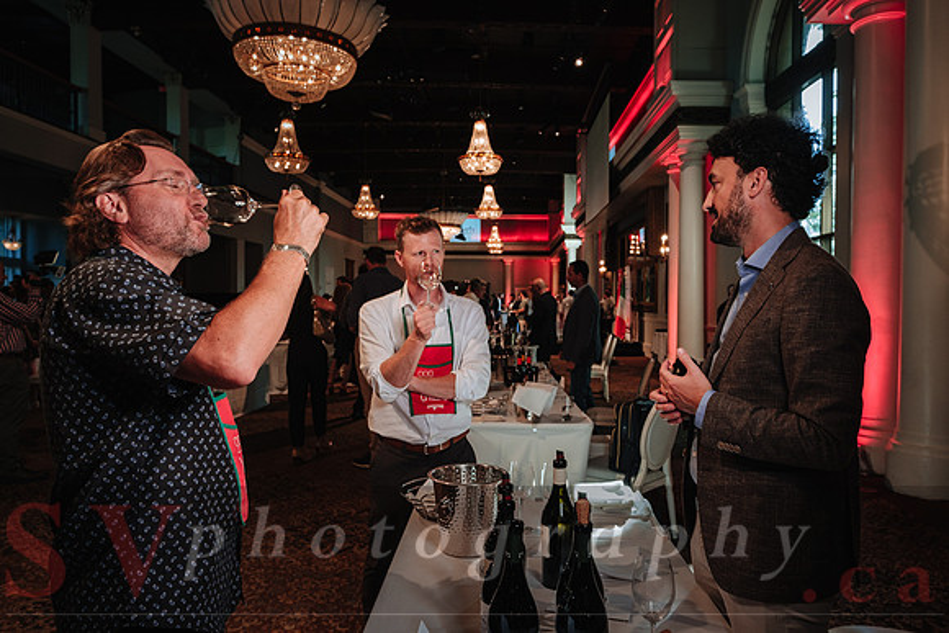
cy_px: 321
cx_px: 514
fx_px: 696
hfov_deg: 68.5
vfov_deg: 48.9
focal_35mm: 26
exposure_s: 1/60
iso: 800
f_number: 5
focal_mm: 15.9
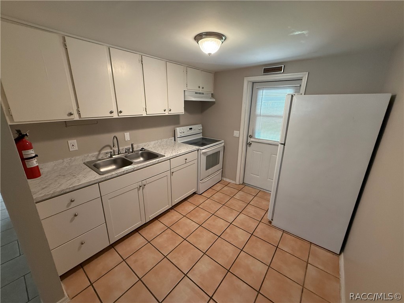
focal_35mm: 14
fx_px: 163
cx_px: 202
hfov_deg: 102.1
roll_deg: -0.5
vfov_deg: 85.7
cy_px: 152
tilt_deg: -15.6
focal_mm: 2.22
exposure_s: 1/120
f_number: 2.2
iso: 500
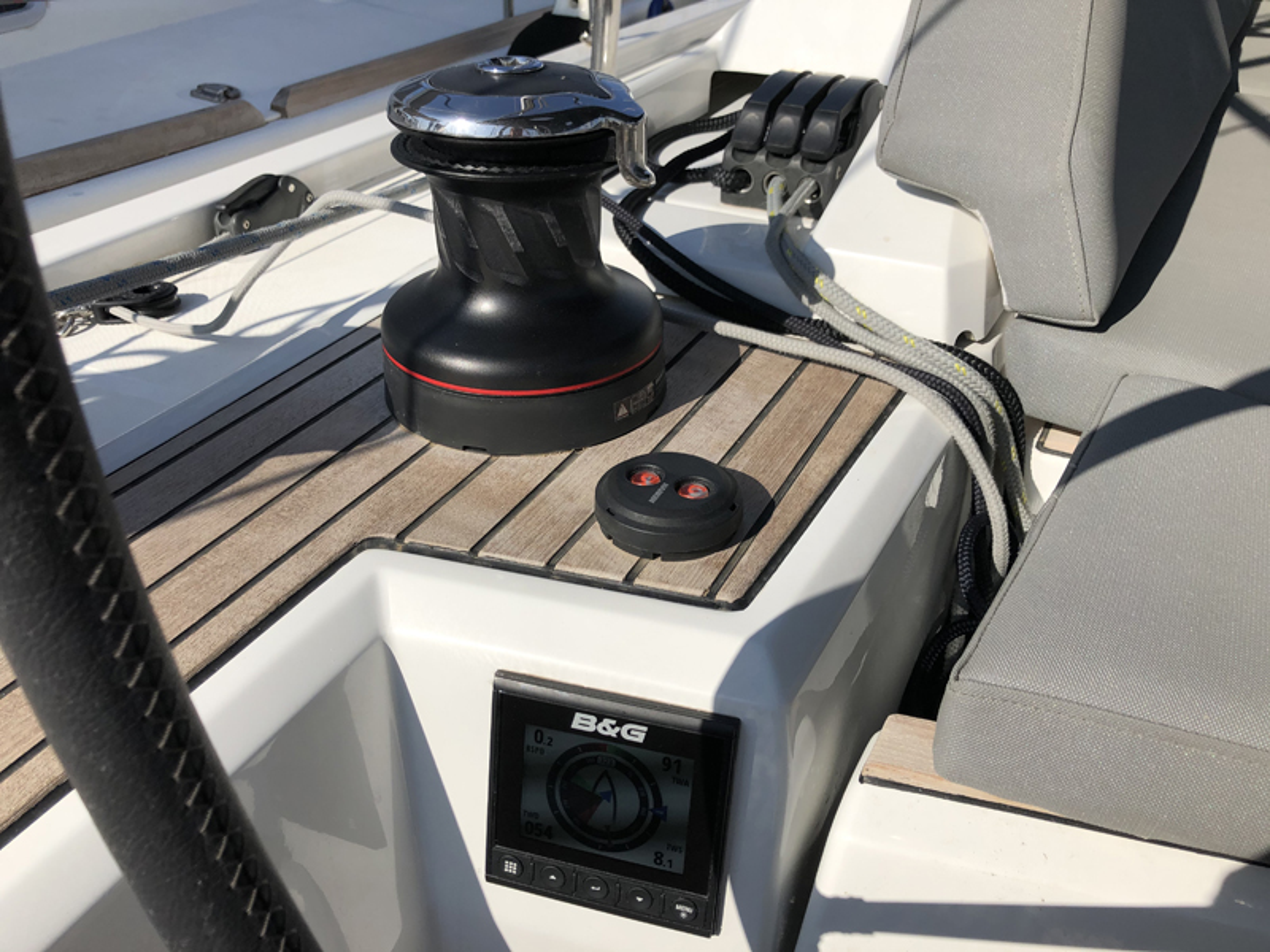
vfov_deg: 49.7
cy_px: 476
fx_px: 1027
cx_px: 635
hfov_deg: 63.4
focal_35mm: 28
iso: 20
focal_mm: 4
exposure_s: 1/3040
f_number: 1.8
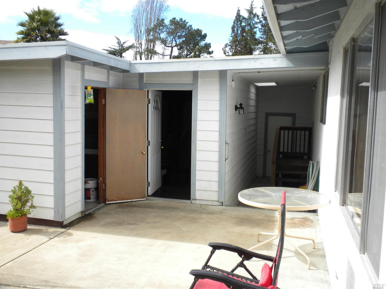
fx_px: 412
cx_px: 193
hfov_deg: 50.2
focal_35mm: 37
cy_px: 144
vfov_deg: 38.6
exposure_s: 1/64.8
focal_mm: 6.6
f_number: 10
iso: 64
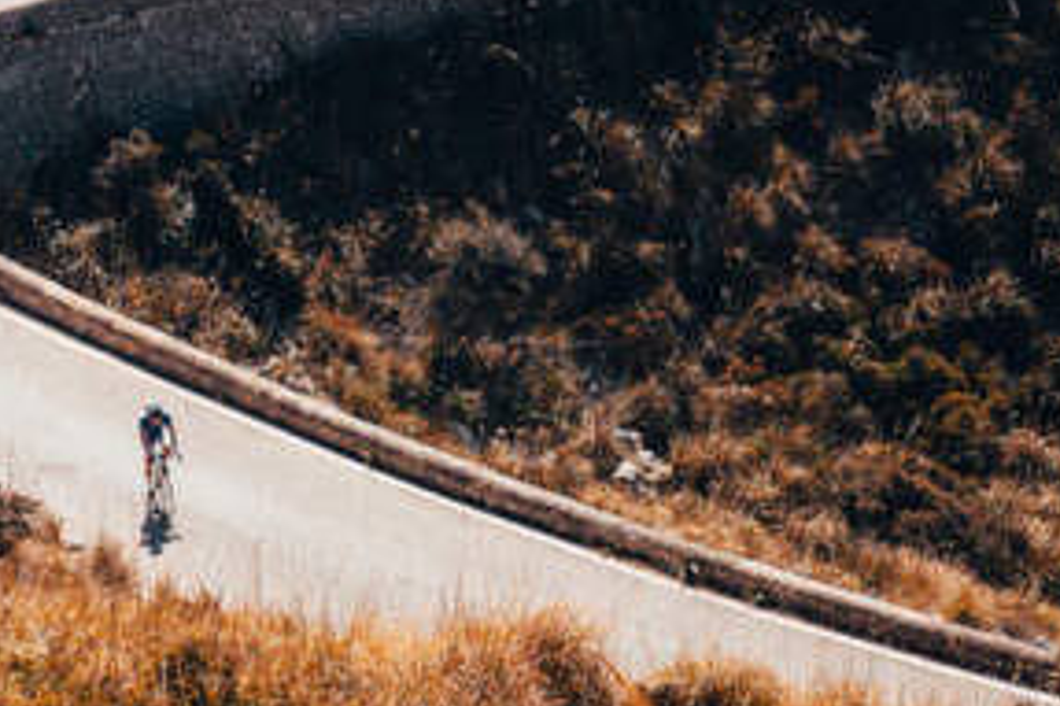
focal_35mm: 162
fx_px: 4767
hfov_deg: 12.7
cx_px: 484
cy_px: 78
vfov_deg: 8.4
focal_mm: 62
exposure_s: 1/800
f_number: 6.3
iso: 320
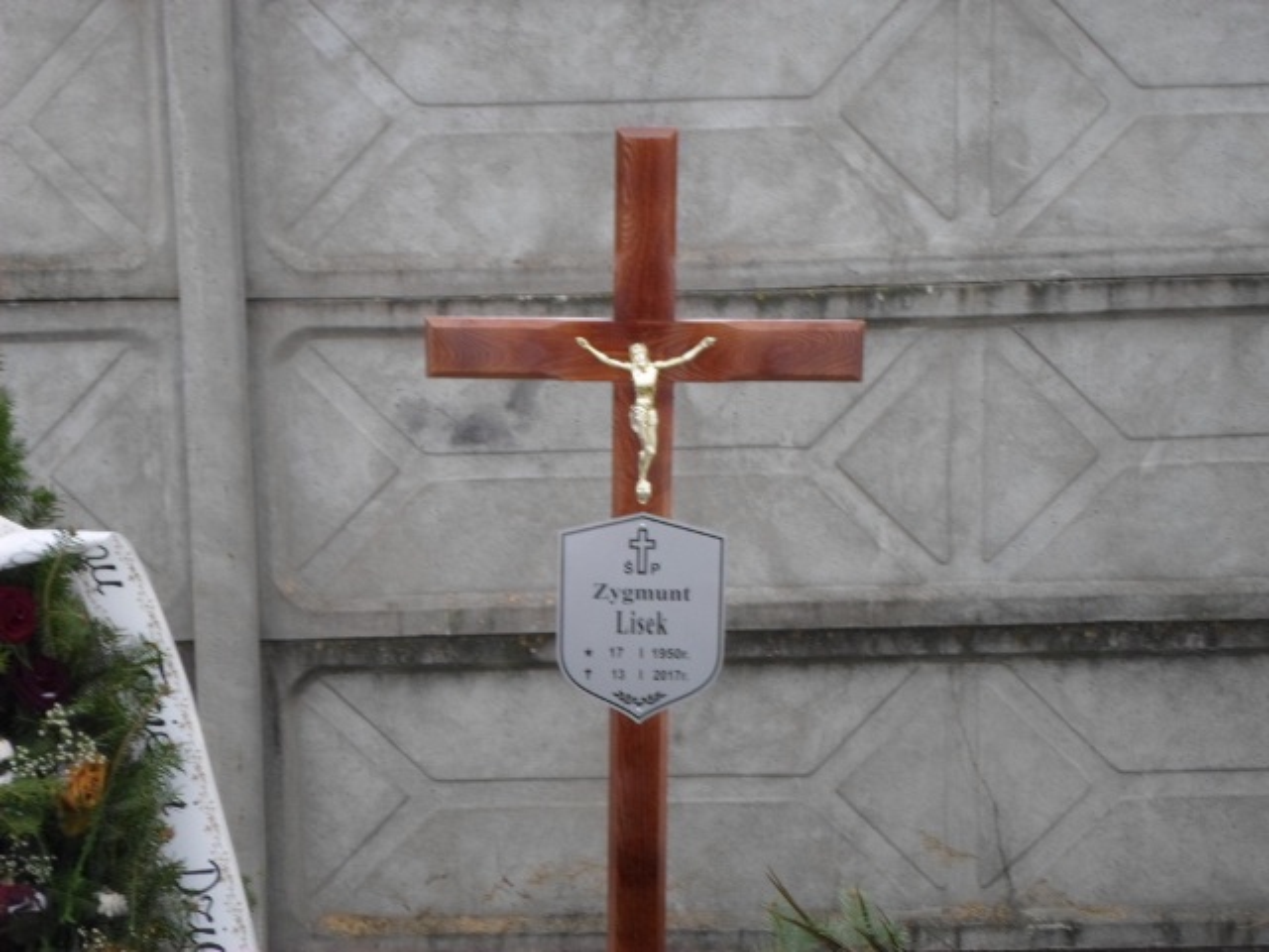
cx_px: 634
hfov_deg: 29.0
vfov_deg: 21.9
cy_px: 476
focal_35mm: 67
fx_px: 2456
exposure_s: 1/60
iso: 80
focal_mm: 12
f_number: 4.1
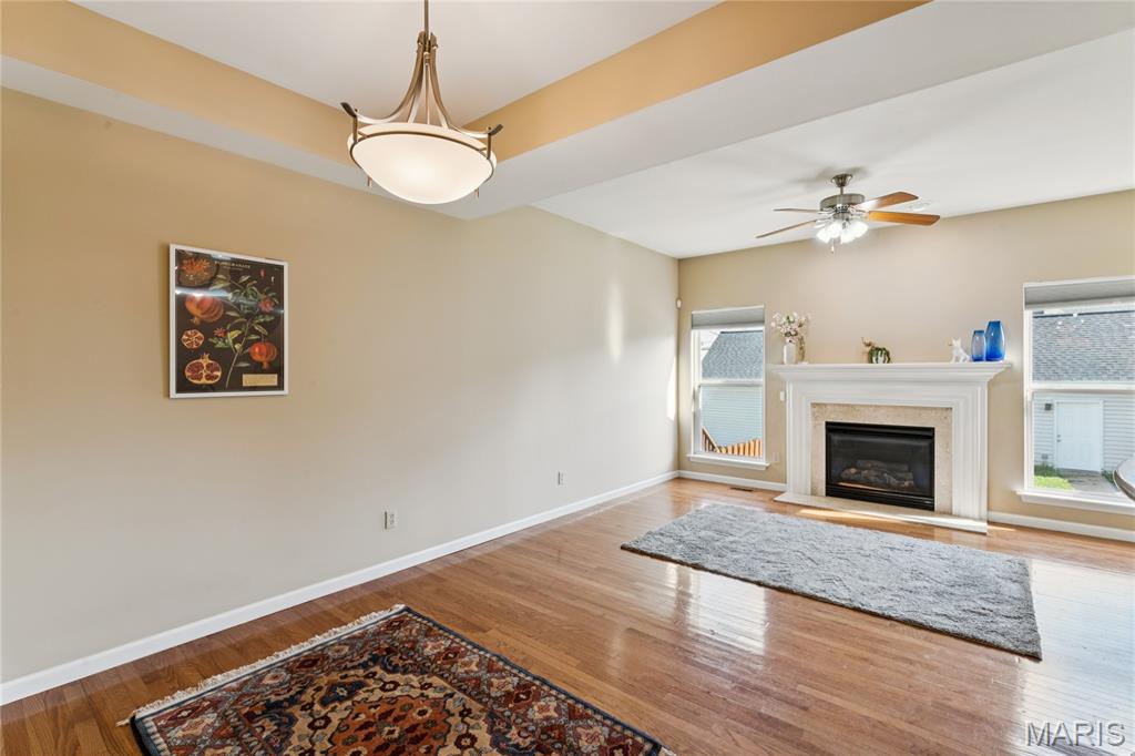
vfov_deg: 73.4
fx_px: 507
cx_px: 568
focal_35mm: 16
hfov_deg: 96.4
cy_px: 378
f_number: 13
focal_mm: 16.1
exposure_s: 1/8
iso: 200
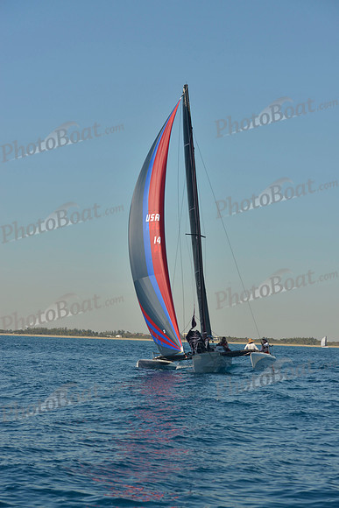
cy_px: 254
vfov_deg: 27.0
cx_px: 170
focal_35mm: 75
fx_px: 1059
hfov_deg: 18.2
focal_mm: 75
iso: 200
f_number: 7.1
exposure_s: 1/640
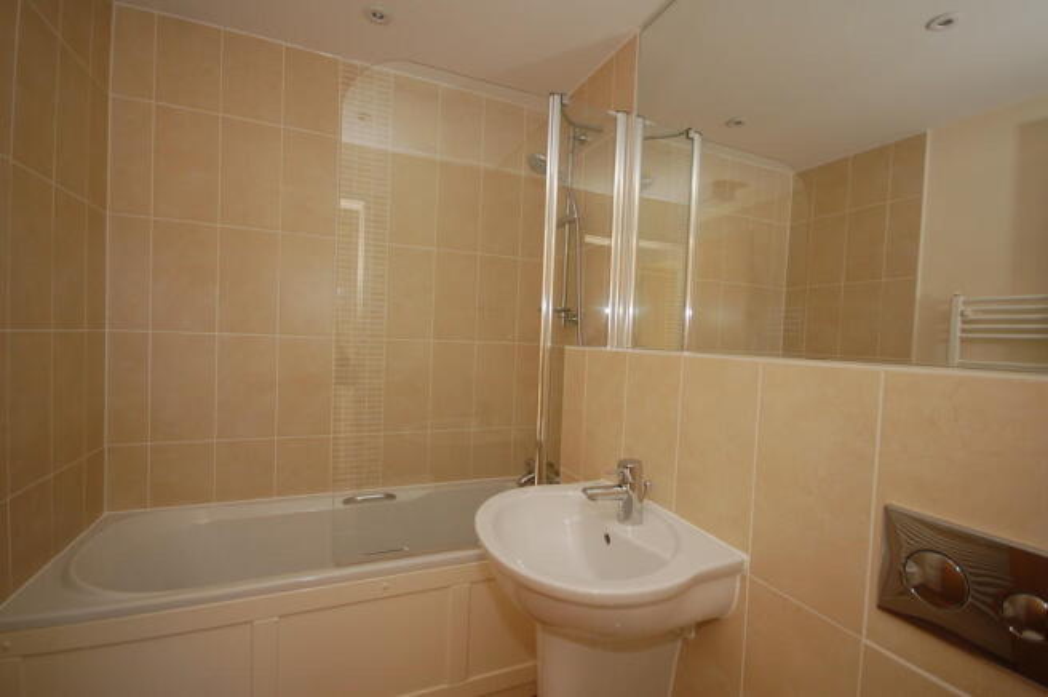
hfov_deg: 100.4
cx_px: 524
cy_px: 348
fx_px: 436
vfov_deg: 77.2
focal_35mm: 15
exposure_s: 1/60
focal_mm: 10
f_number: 4
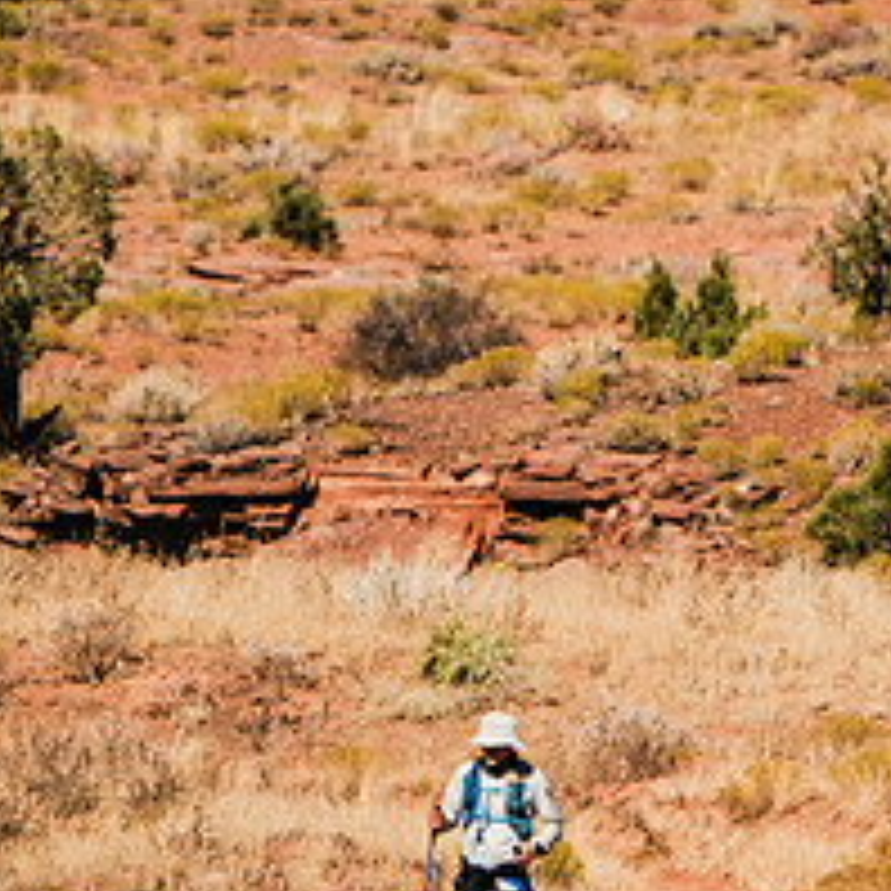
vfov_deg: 1.5
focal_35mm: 1159
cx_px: 562
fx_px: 33751
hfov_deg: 1.5
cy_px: 702
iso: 160
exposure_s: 1/1250
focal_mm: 600
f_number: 6.3
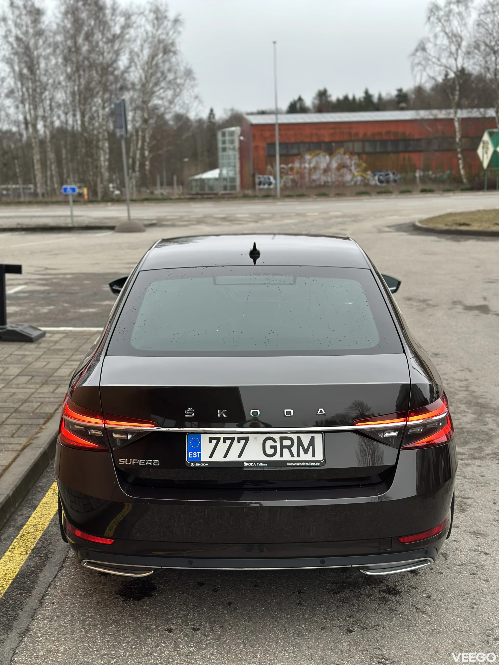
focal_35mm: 48
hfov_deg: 30.3
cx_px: 250
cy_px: 332
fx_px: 923
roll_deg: +0.9
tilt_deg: -8.2
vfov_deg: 39.7
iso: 80
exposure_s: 1/211
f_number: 1.78
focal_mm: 6.86
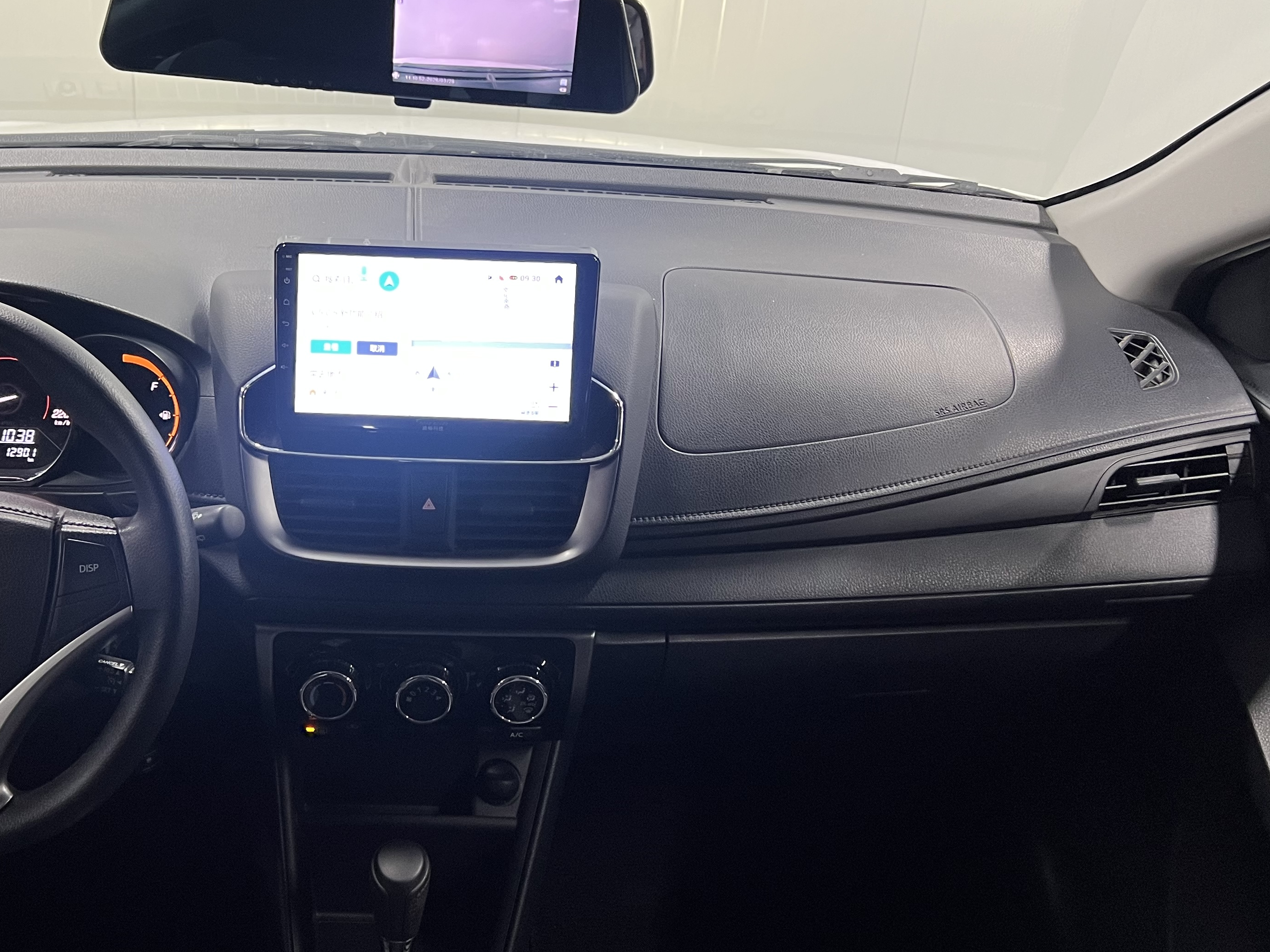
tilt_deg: -23.8
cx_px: 423
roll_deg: -2.8
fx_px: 1394
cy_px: 362
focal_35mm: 38
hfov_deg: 48.2
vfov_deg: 37.5
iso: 125
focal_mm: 5.7
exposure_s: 1/50
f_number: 1.5
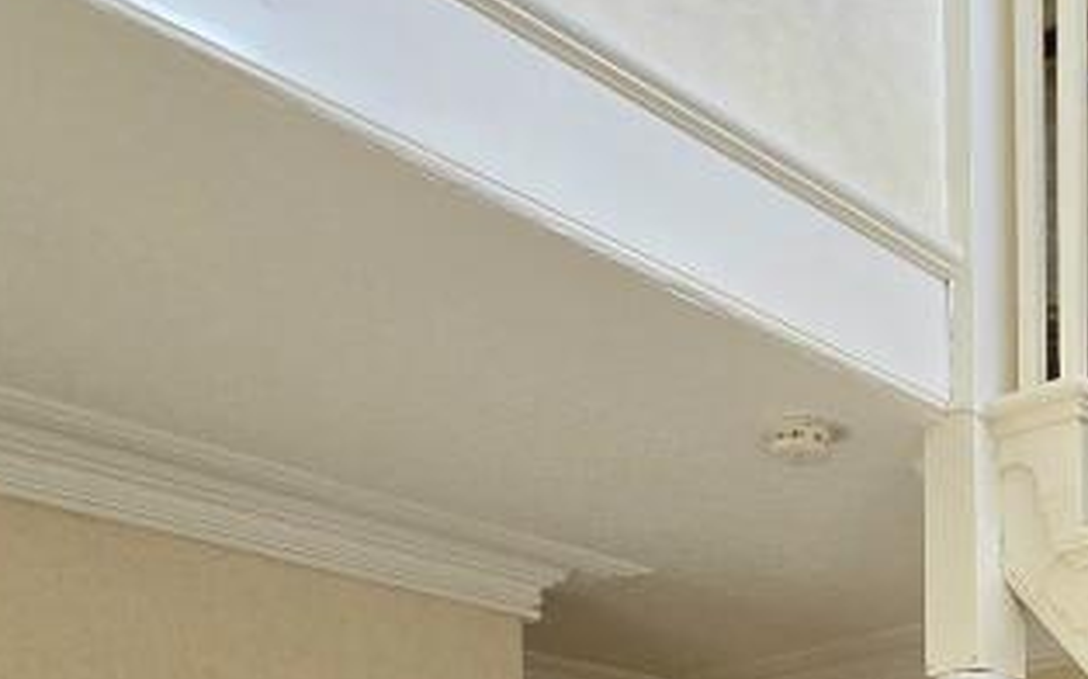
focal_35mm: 45
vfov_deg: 22.4
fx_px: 1334
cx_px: 1282
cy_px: 1067
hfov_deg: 35.6
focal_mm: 2.2
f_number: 2.2
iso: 50
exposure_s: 1/278
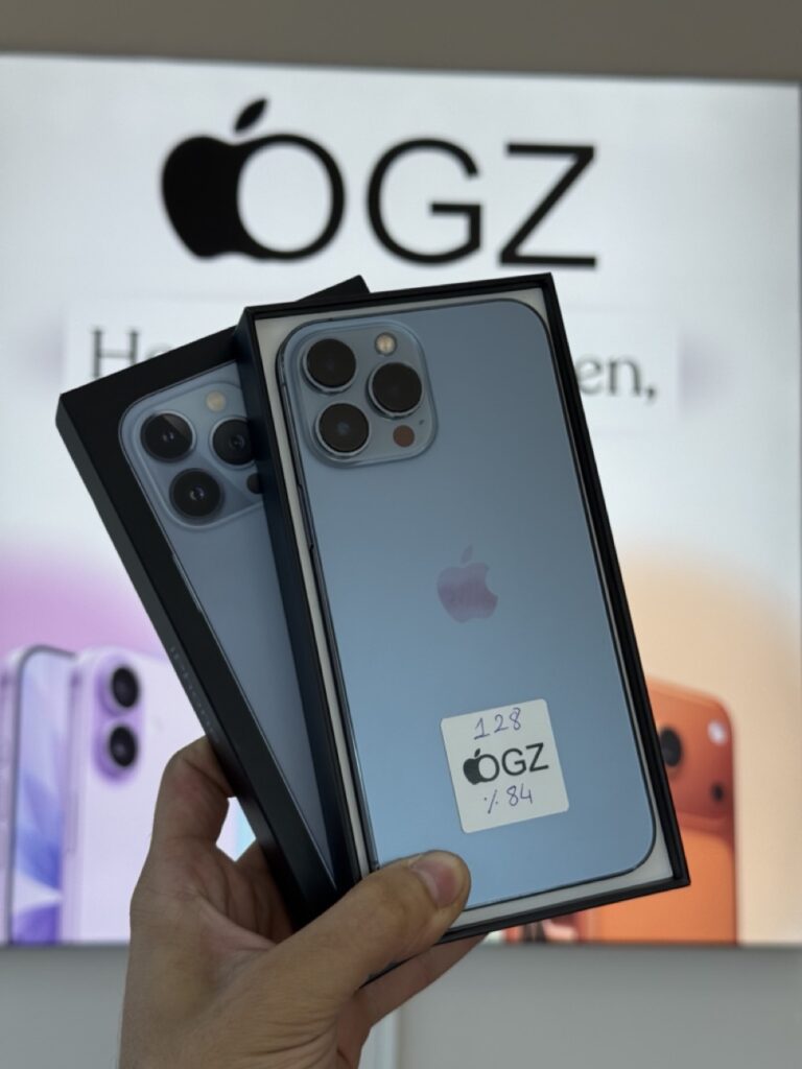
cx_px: 401
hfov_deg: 30.3
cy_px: 534
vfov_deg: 39.7
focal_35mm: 48
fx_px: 1483
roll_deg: -0.6
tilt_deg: +6.4
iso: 64
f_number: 1.78
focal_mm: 6.76
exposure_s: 1/1307
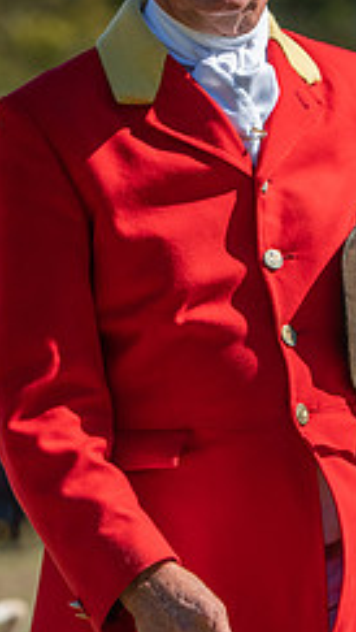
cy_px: 156
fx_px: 7120
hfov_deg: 2.9
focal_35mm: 425
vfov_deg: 5.1
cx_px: 178
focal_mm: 135
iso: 100
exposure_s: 1/500
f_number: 4.5
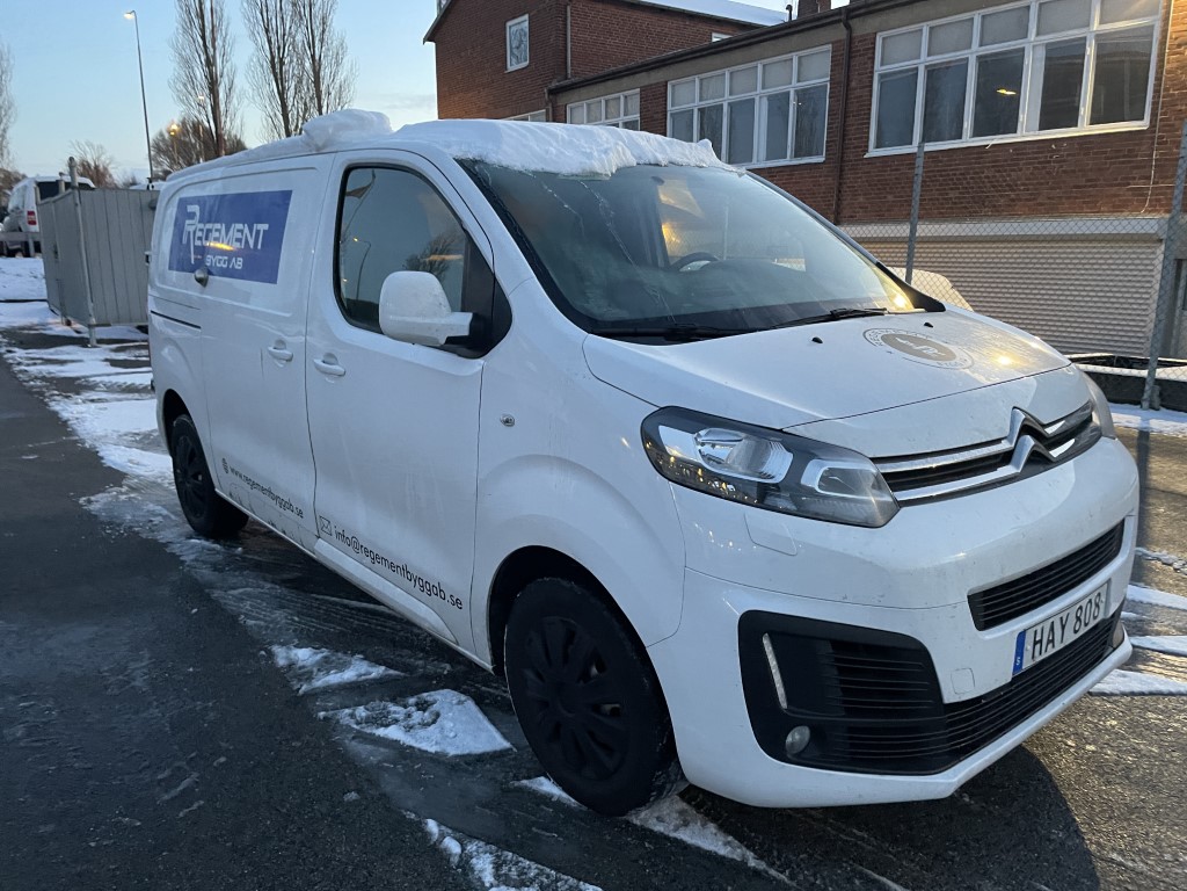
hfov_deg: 67.3
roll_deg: -2.7
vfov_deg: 53.1
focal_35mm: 26
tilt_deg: -10.4
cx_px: 594
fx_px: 892
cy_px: 446
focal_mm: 4.2
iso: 400
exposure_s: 1/33
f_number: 1.6
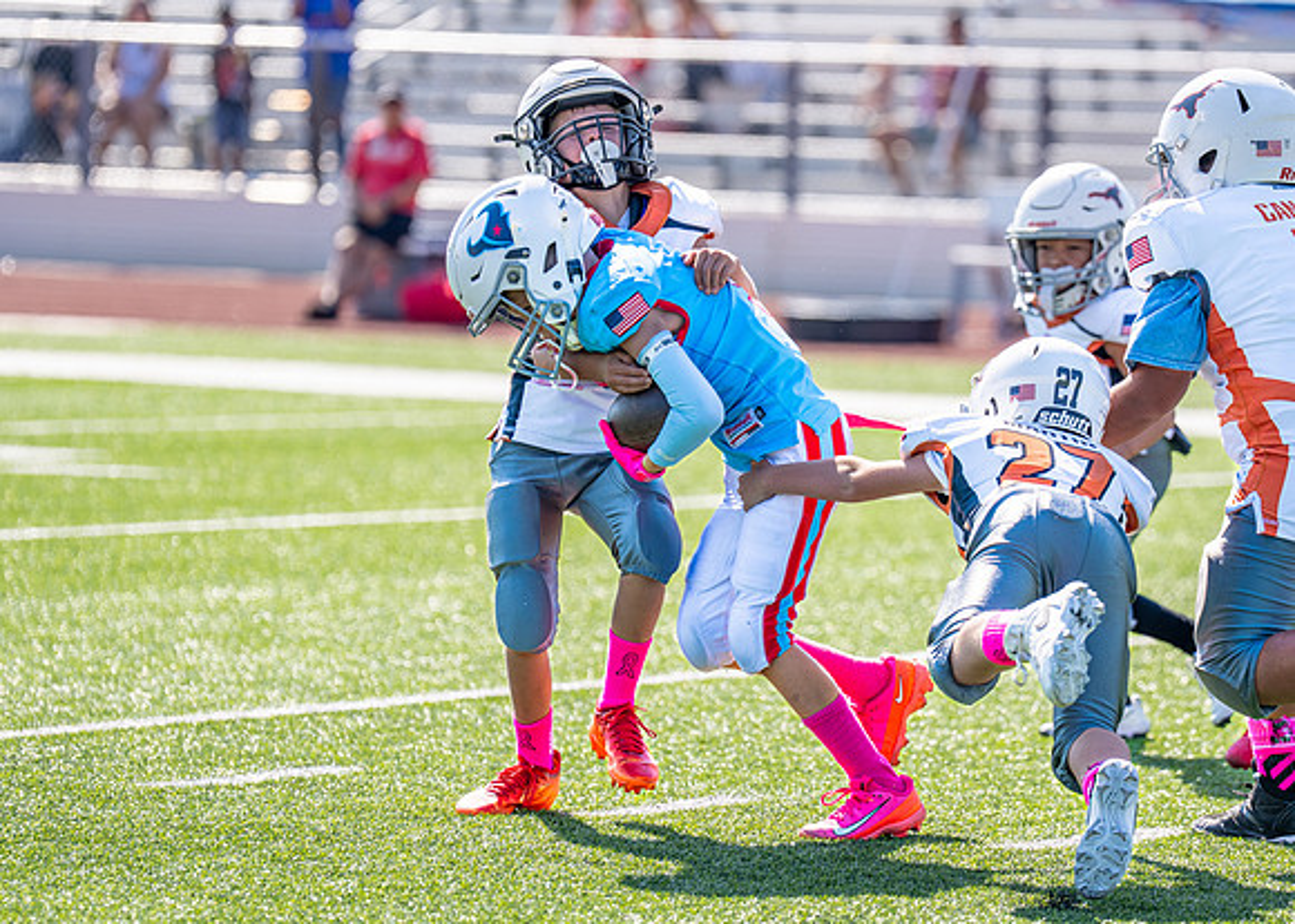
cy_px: 429
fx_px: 8459
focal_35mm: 230
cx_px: 821
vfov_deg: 6.3
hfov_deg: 8.8
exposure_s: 1/1600
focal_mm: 157
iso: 100
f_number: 2.8
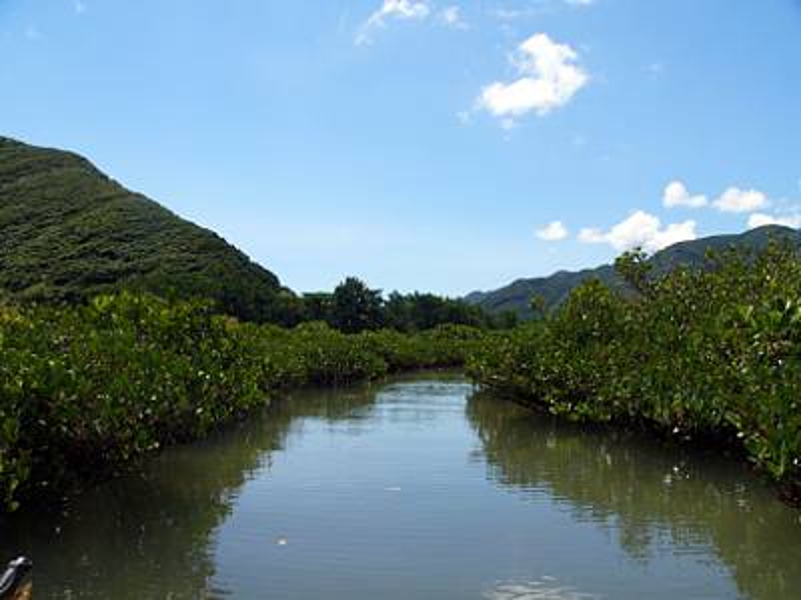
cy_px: 300
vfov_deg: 39.7
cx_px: 400
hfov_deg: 51.4
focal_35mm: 36
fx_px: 833
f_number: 5.6
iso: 100
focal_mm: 6
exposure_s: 1/800
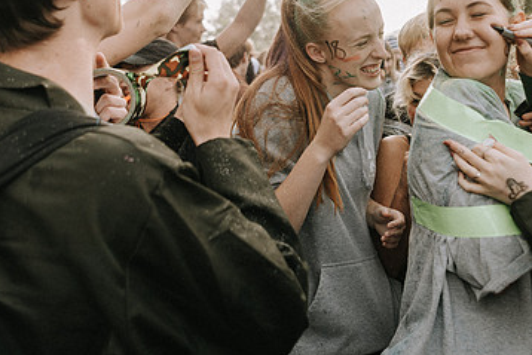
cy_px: 65
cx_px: 352
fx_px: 695
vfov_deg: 28.0
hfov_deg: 41.4
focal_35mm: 47
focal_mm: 24
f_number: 2.8
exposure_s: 1/400
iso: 100
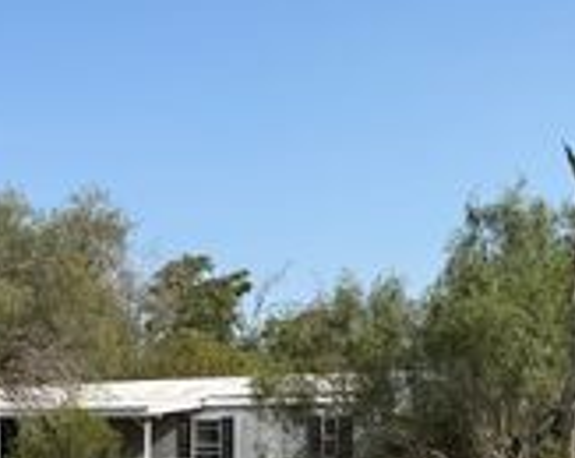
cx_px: 67
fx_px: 1224
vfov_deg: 20.8
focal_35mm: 72
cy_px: 417
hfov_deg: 25.7
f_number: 1.78
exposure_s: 1/4608
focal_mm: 6.76
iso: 80
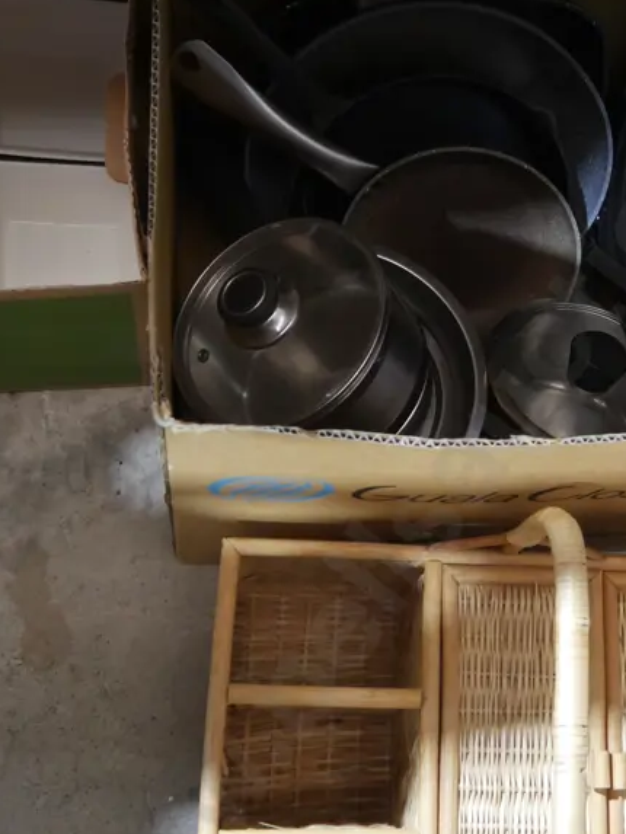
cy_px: 400
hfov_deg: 28.4
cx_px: 518
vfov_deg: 38.2
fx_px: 1205
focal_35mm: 50
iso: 1600
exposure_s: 1/60
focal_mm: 14
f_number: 3.5
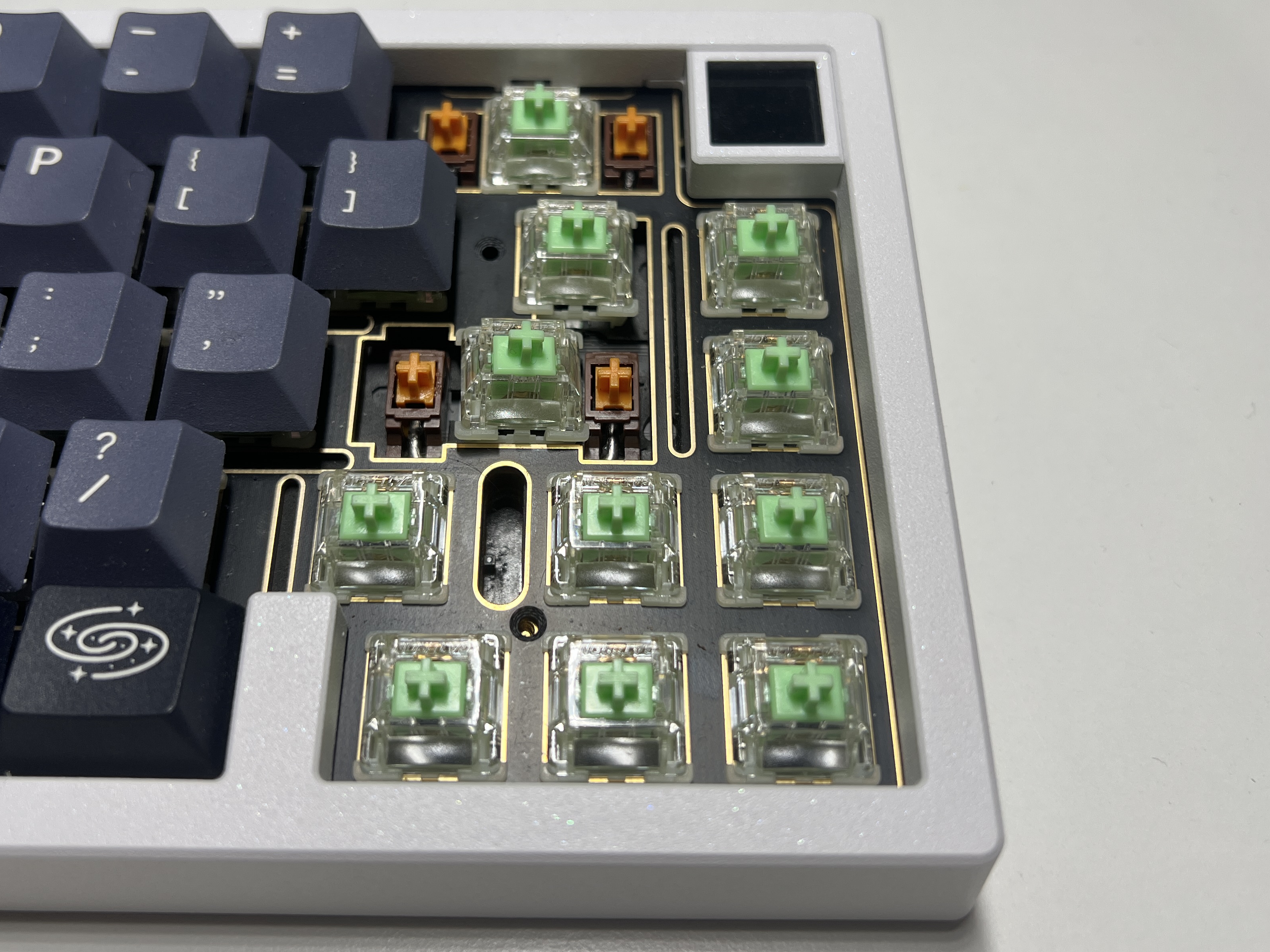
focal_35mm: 33
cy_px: 385
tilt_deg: -54.0
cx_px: 574
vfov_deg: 42.8
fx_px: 1211
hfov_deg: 55.3
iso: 40
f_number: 1.5
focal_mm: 5.7
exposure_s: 1/121
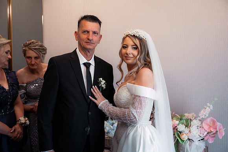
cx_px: 114
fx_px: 234
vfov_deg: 35.9
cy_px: 76
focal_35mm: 37
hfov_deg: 51.9
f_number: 2.8
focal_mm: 37
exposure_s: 1/250
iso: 640
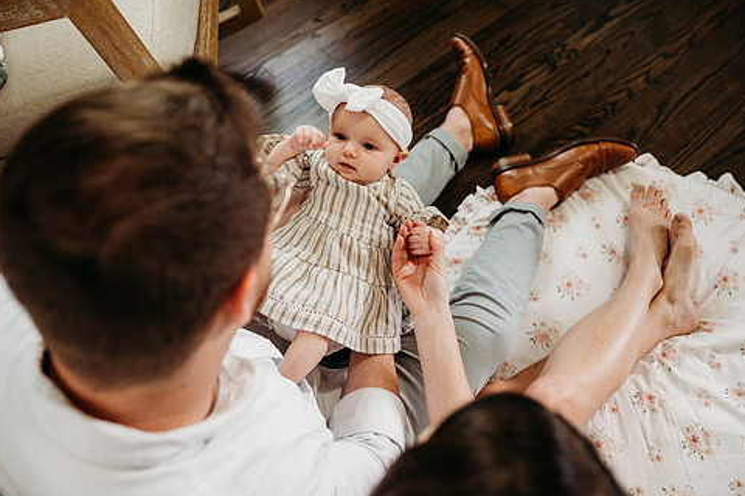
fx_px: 600
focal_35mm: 29
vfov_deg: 44.9
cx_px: 359
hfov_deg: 63.6
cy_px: 266
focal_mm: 24
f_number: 2.5
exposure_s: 1/200
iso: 1600
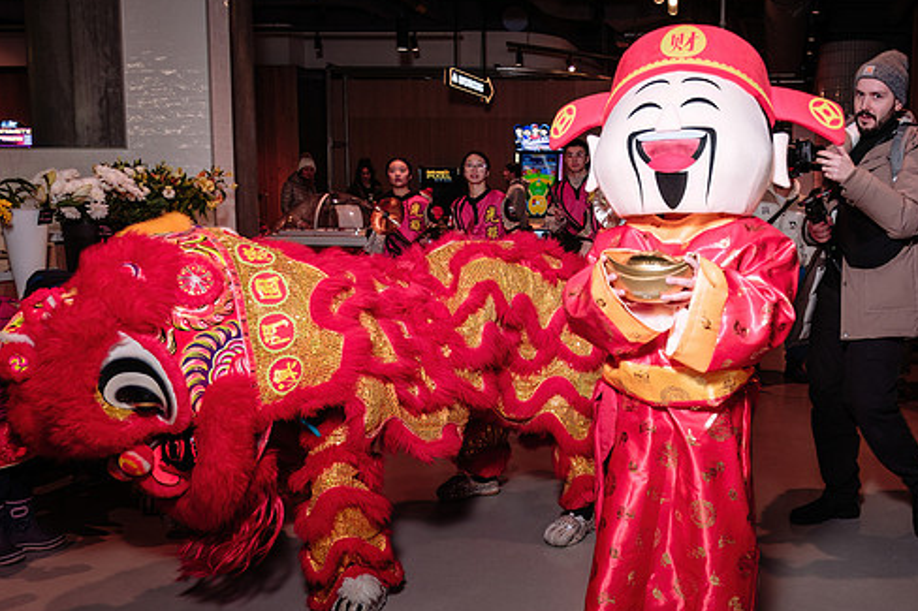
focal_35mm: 35
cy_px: 350
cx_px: 603
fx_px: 892
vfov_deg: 37.7
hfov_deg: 53.5
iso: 125
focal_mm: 16
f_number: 2.8
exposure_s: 1/160
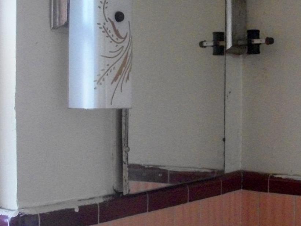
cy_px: 130
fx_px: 557
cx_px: 181
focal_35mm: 64
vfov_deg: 22.9
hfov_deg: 30.2
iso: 800
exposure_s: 1/100
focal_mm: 6.3
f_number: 3.1
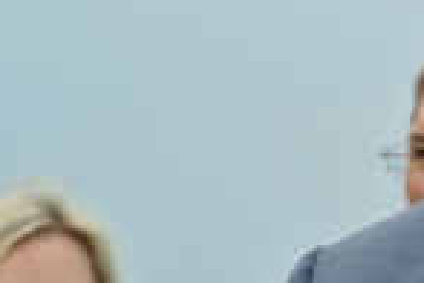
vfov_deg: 1.4
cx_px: 525
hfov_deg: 2.1
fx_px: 11447
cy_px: 62
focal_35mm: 972
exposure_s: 1/60
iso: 100
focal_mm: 110
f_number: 10
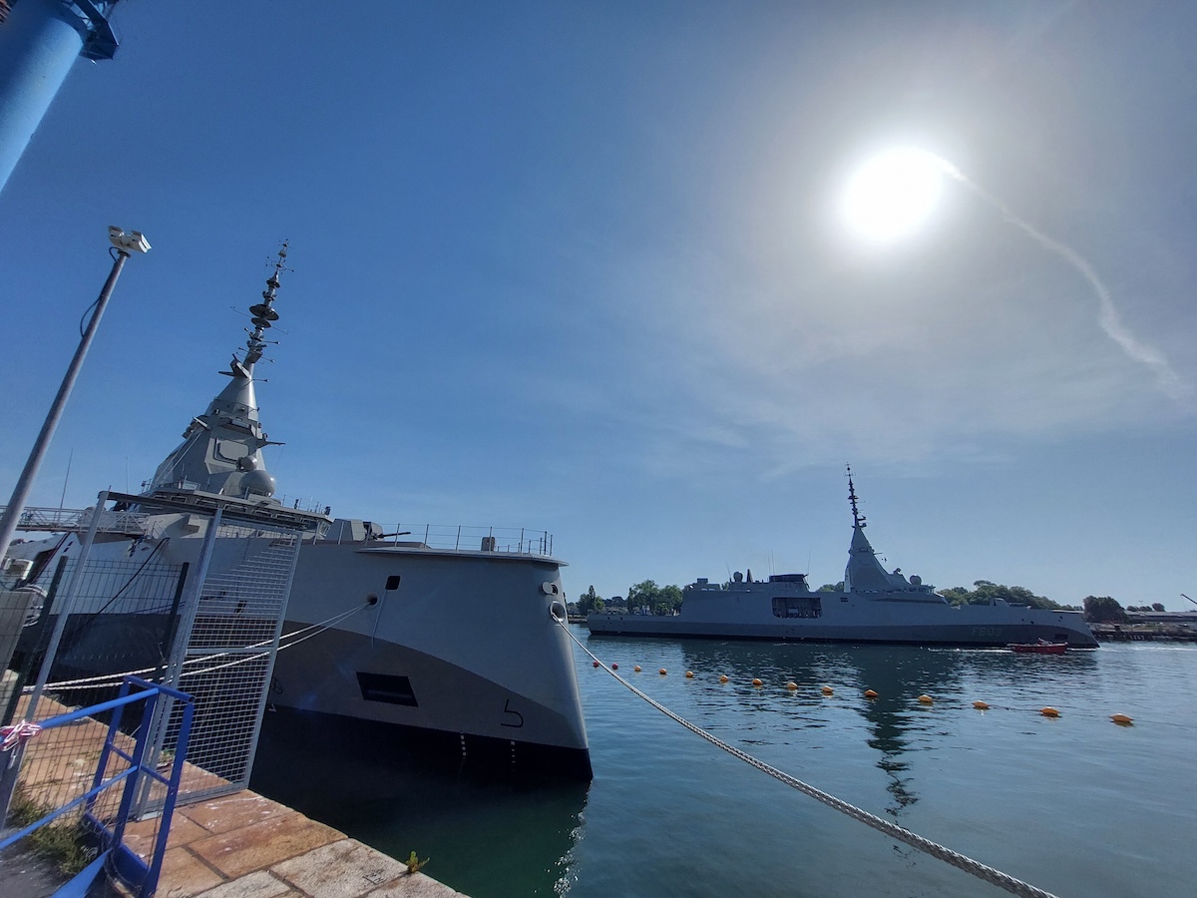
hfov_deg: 106.2
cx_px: 598
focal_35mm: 13
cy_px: 449
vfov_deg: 89.9
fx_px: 450
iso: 50
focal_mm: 1.74
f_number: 2.2
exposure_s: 1/5340
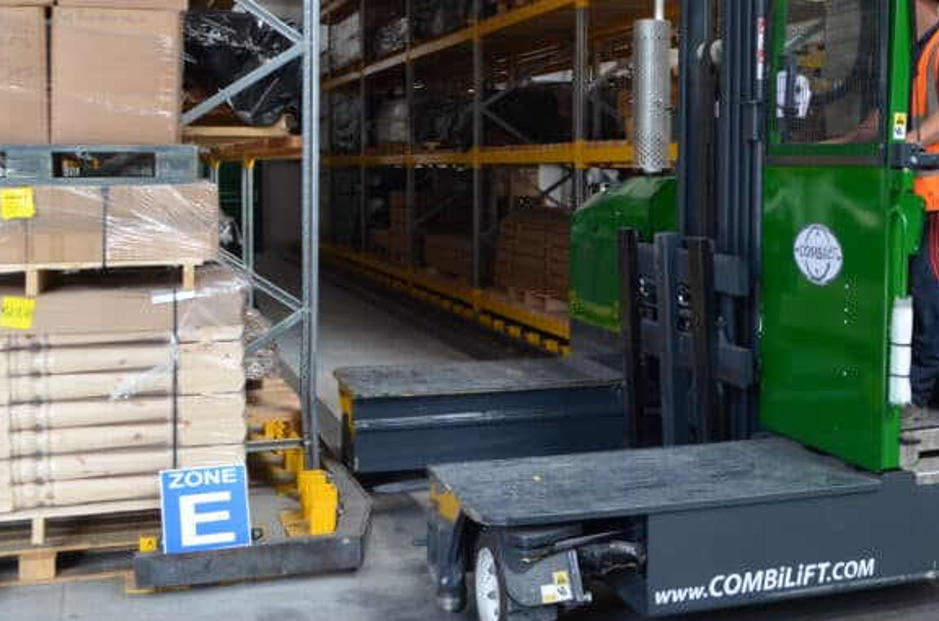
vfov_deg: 27.6
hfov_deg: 40.4
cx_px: 662
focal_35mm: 48
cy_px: 174
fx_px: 1249
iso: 400
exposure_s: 1/100
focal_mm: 18
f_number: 5
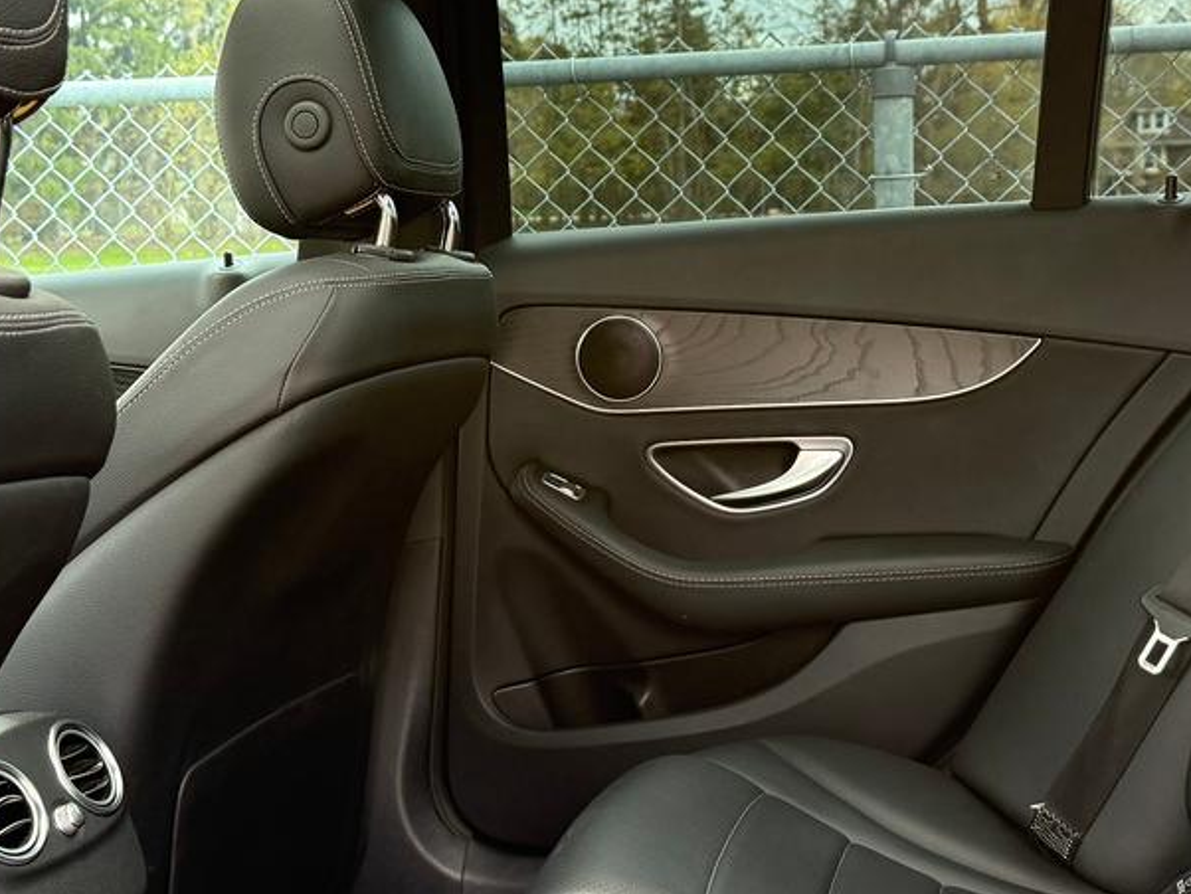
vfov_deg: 28.5
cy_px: 328
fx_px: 1755
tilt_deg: -2.5
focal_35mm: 51
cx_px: 576
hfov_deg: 37.5
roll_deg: +1.0
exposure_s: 1/228
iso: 160
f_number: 1.78
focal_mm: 6.76
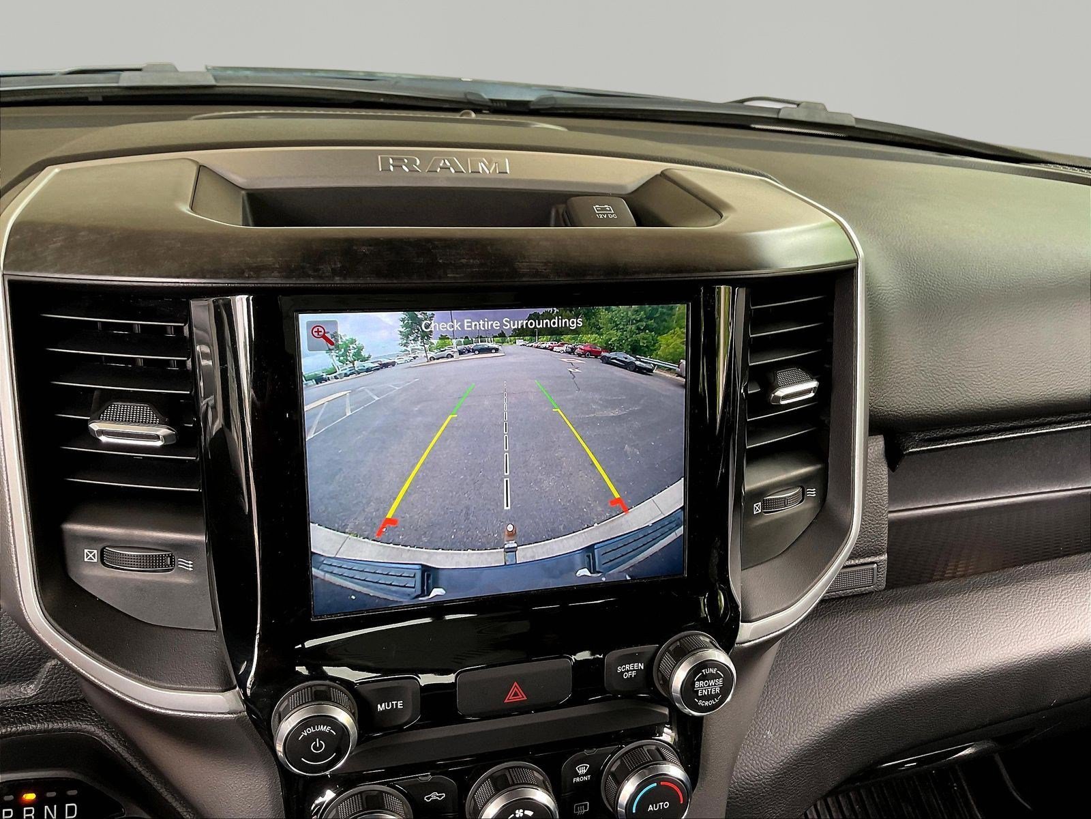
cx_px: 546
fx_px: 914
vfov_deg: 48.2
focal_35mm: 29
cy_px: 410
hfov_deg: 61.7
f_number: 1.8
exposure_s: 1/101
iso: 64
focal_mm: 3
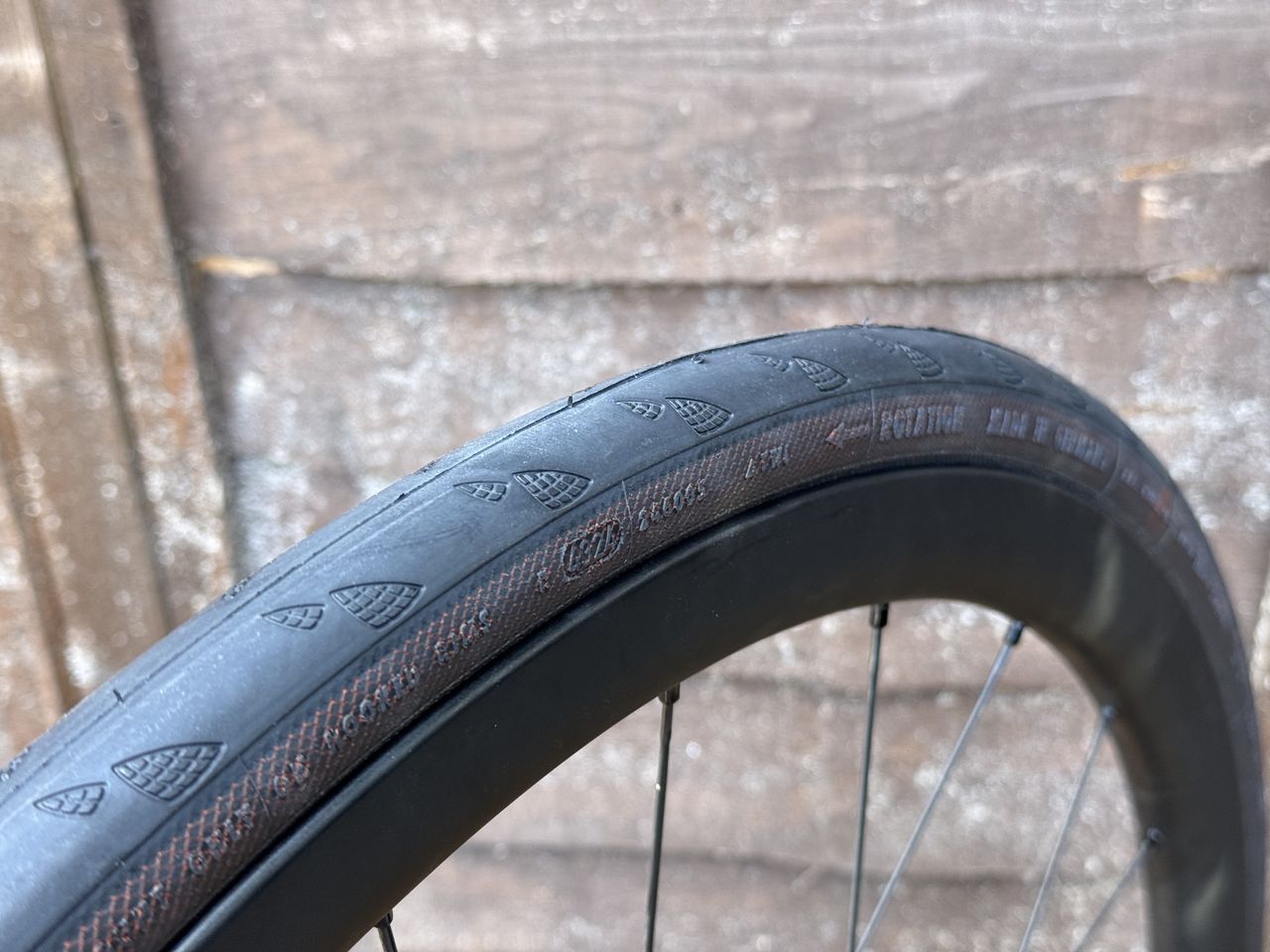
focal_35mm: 48
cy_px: 476
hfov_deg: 39.7
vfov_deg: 30.3
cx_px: 635
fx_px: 1761
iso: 100
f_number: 1.78
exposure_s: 1/87
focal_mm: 6.76
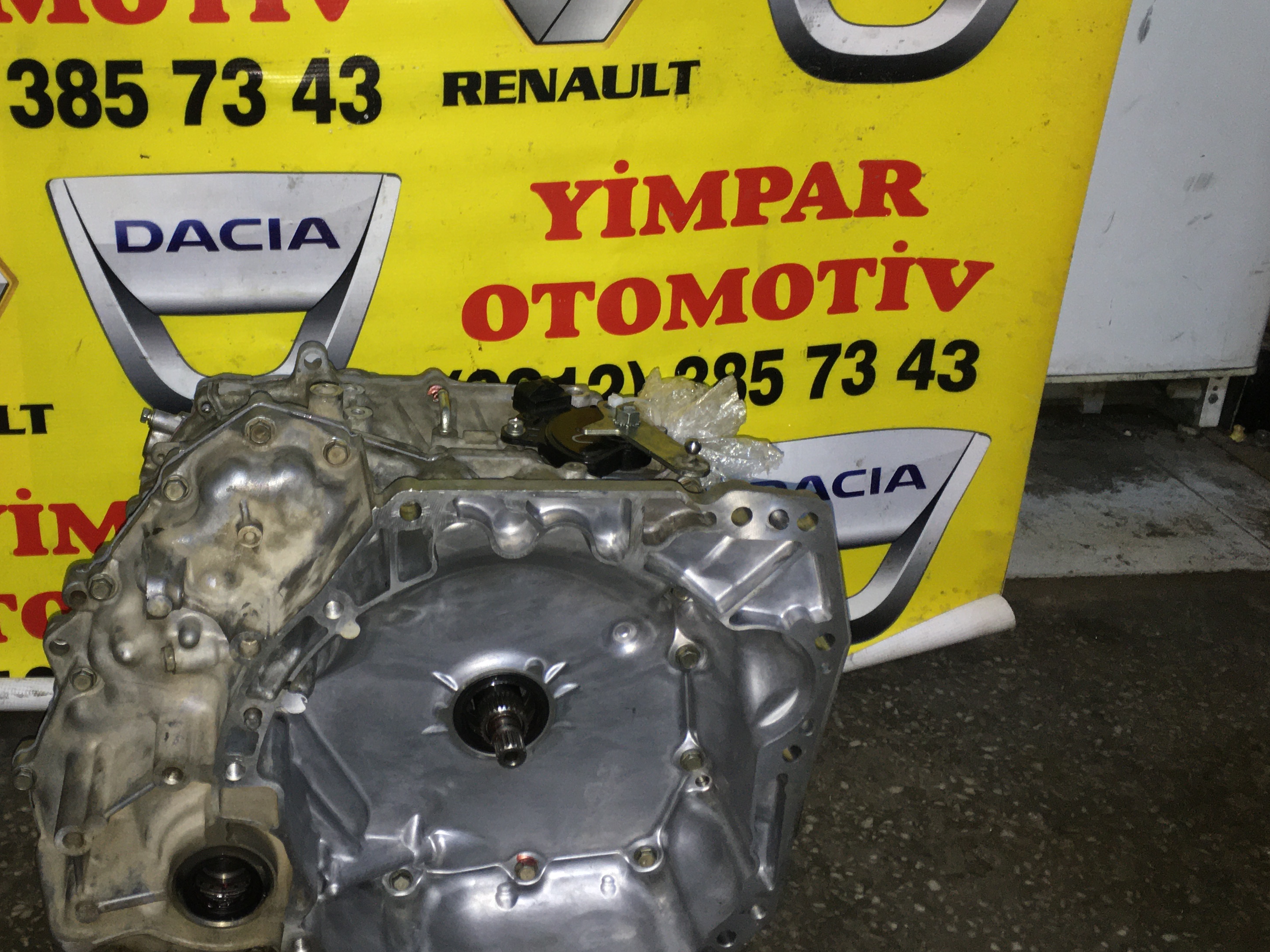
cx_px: 412
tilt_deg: -23.4
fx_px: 1467
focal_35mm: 40
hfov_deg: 46.0
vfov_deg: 35.9
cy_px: 450
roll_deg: -1.6
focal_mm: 4.15
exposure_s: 1/17
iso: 80
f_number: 2.2
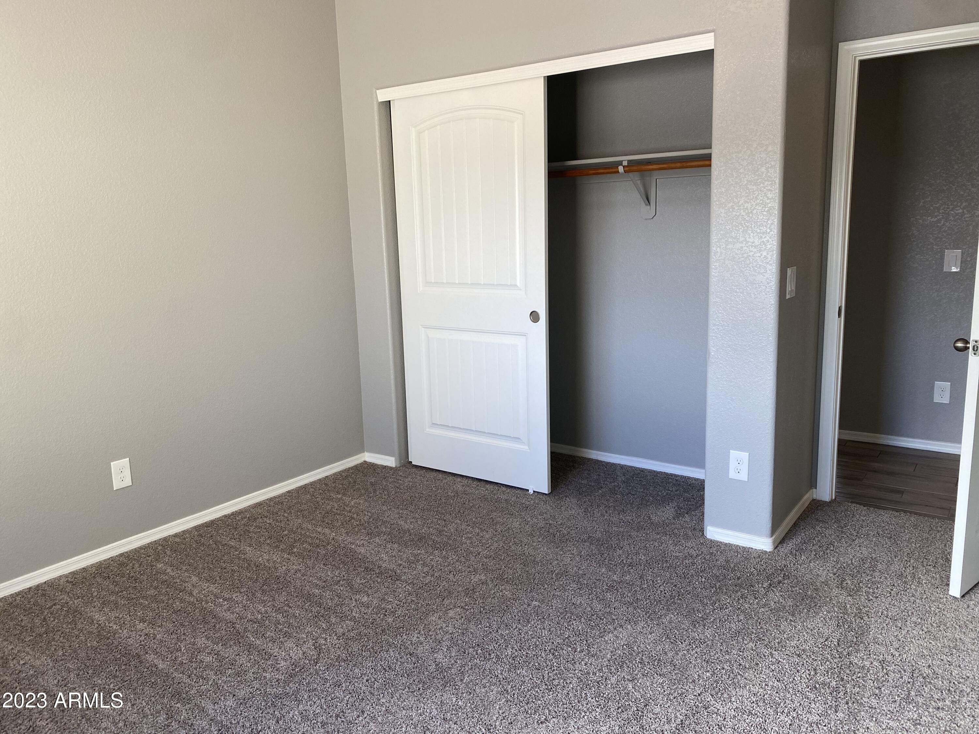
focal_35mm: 26
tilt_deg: -9.3
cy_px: 367
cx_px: 490
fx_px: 735
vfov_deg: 53.1
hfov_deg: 67.3
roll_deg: +1.4
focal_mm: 4.25
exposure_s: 1/120
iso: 100
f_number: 1.8
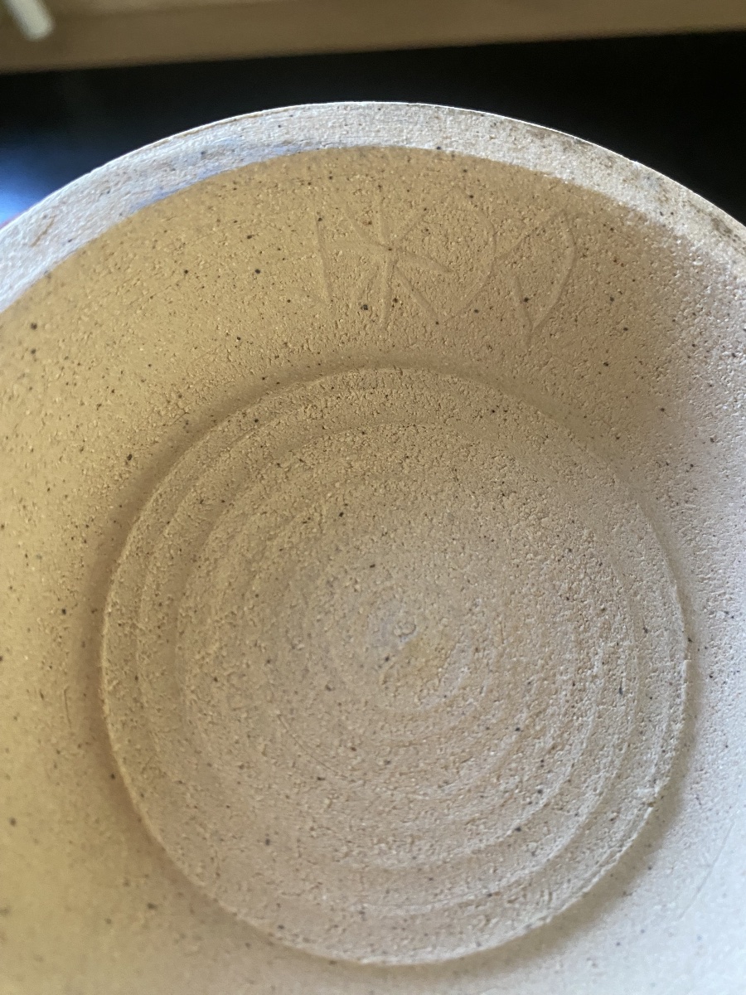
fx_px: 718
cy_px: 498
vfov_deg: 69.4
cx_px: 373
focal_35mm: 25
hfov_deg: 54.9
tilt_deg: -66.4
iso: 320
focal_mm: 4.25
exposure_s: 1/60
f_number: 1.8
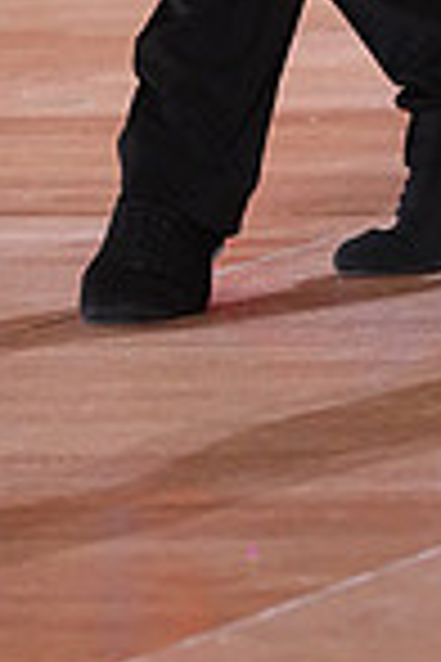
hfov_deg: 2.8
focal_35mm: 498
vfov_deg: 4.1
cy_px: -603
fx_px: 9150
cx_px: 461
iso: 3200
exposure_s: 1/250
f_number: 4
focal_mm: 126
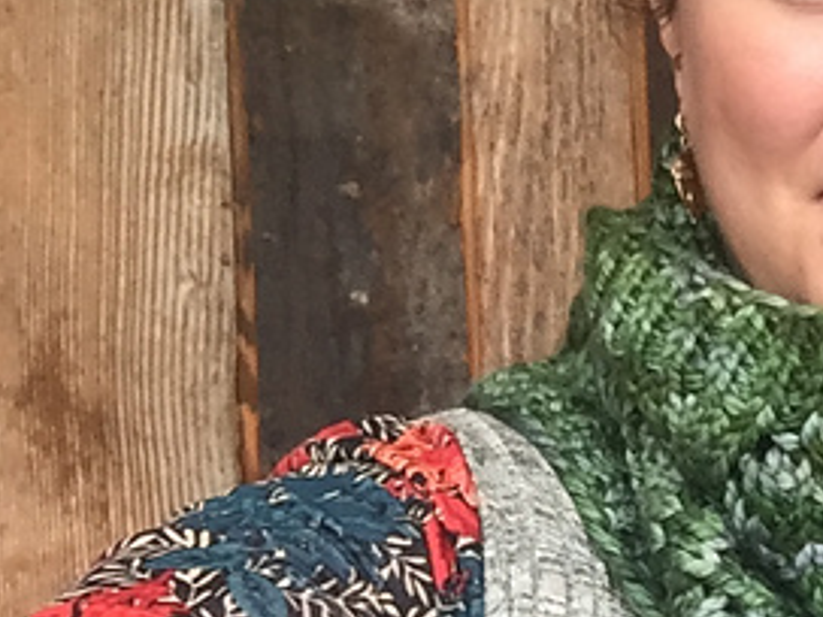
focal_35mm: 73
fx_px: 1736
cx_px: 944
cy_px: 254
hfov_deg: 24.6
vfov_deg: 20.1
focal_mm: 2.65
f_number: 2.2
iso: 40
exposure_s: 1/120
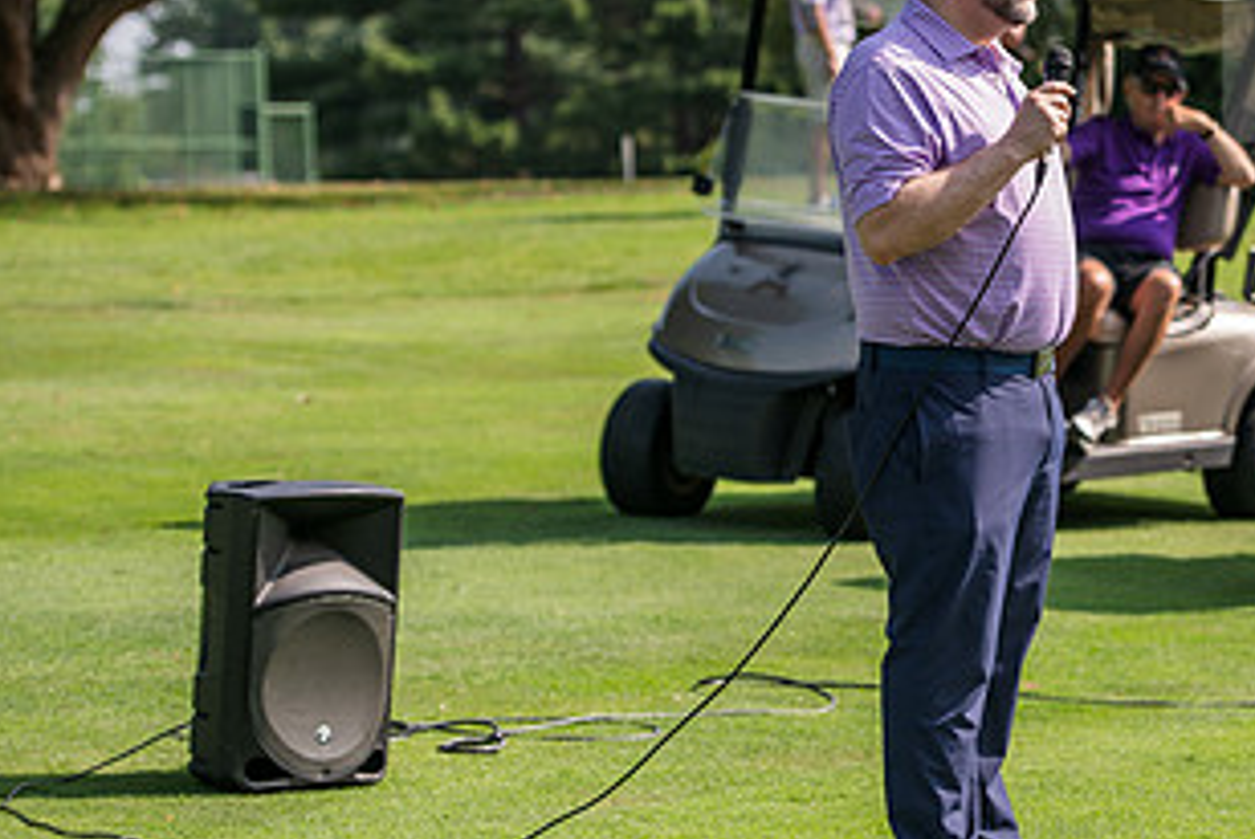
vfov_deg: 8.0
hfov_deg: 11.8
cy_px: 295
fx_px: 6037
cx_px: 1100
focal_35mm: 173
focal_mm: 92
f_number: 3.5
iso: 80
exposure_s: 1/500
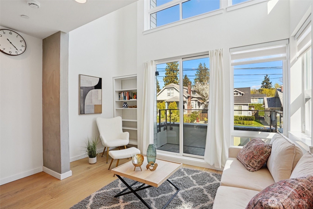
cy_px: 104
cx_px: 156
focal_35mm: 17
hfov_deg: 93.3
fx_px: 148
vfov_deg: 70.4
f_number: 8
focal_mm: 17
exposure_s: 1/125
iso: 400
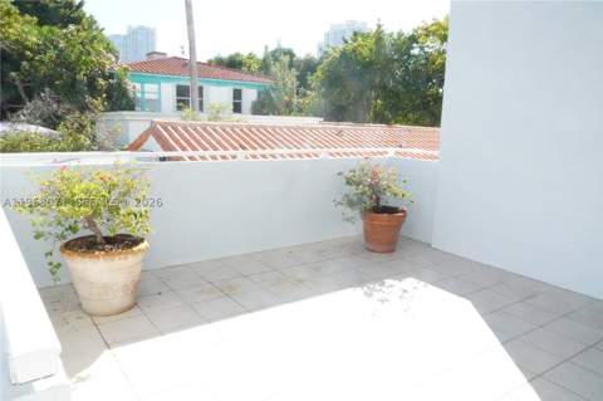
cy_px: 200
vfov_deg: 47.8
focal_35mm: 27
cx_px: 302
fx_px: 452
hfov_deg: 67.4
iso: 40000
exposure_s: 1/4000
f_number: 22
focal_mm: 18
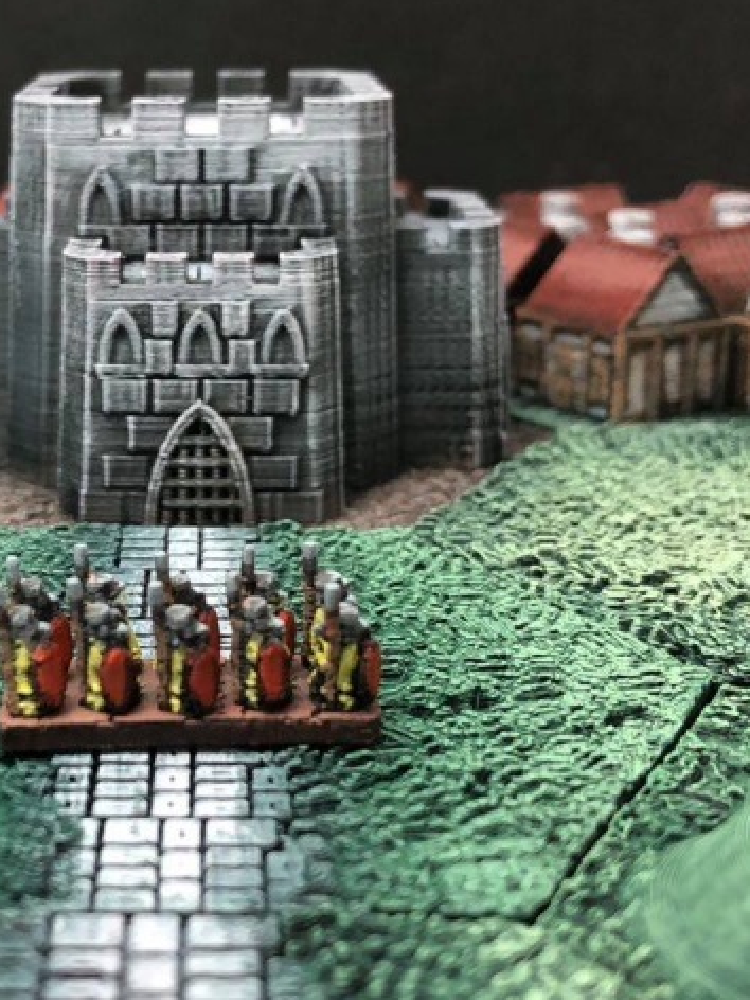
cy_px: 496
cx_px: 161
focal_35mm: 38
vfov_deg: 49.0
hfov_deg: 36.6
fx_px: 1098
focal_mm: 4
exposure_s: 1/15
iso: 100
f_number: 1.8
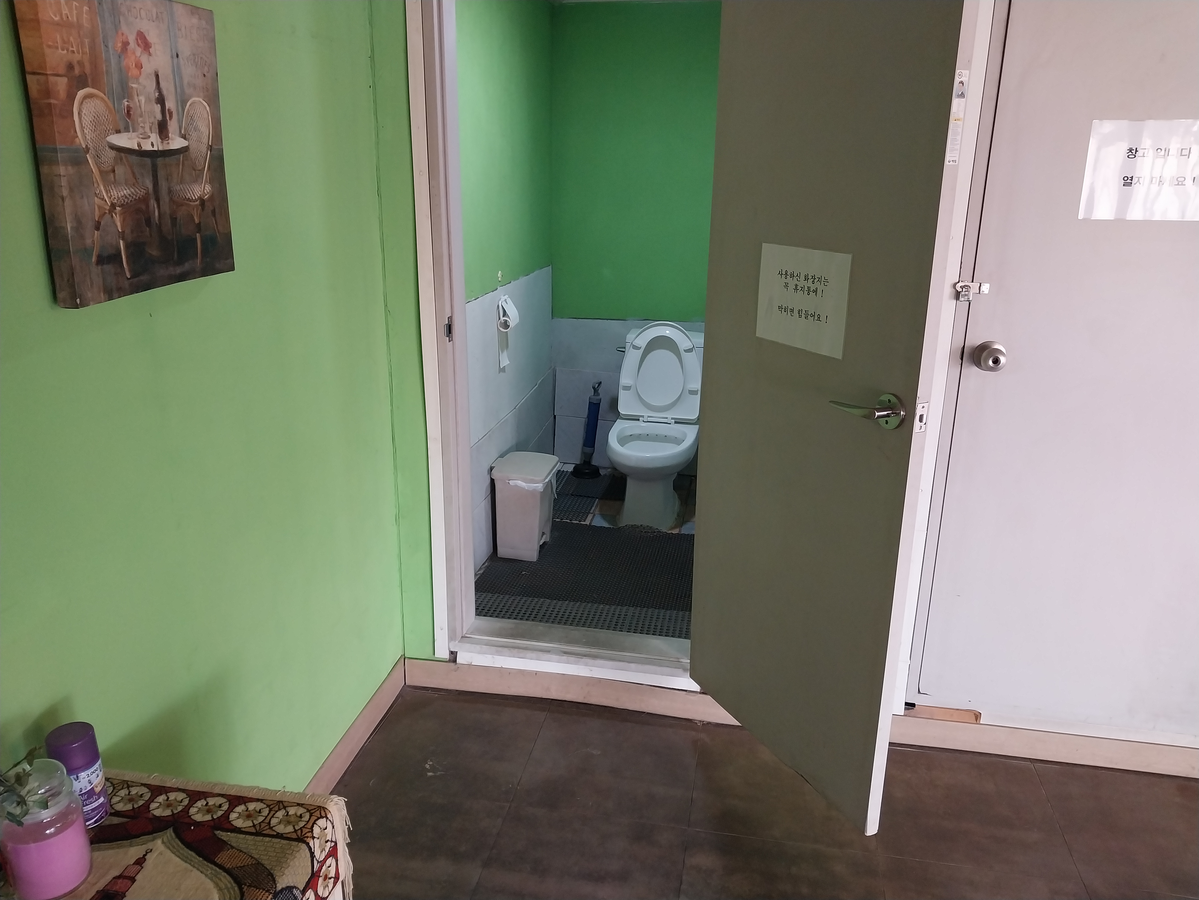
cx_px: 600
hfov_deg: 67.3
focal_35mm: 26
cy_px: 450
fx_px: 901
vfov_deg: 53.1
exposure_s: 1/60
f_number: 1.8
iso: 250
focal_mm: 4
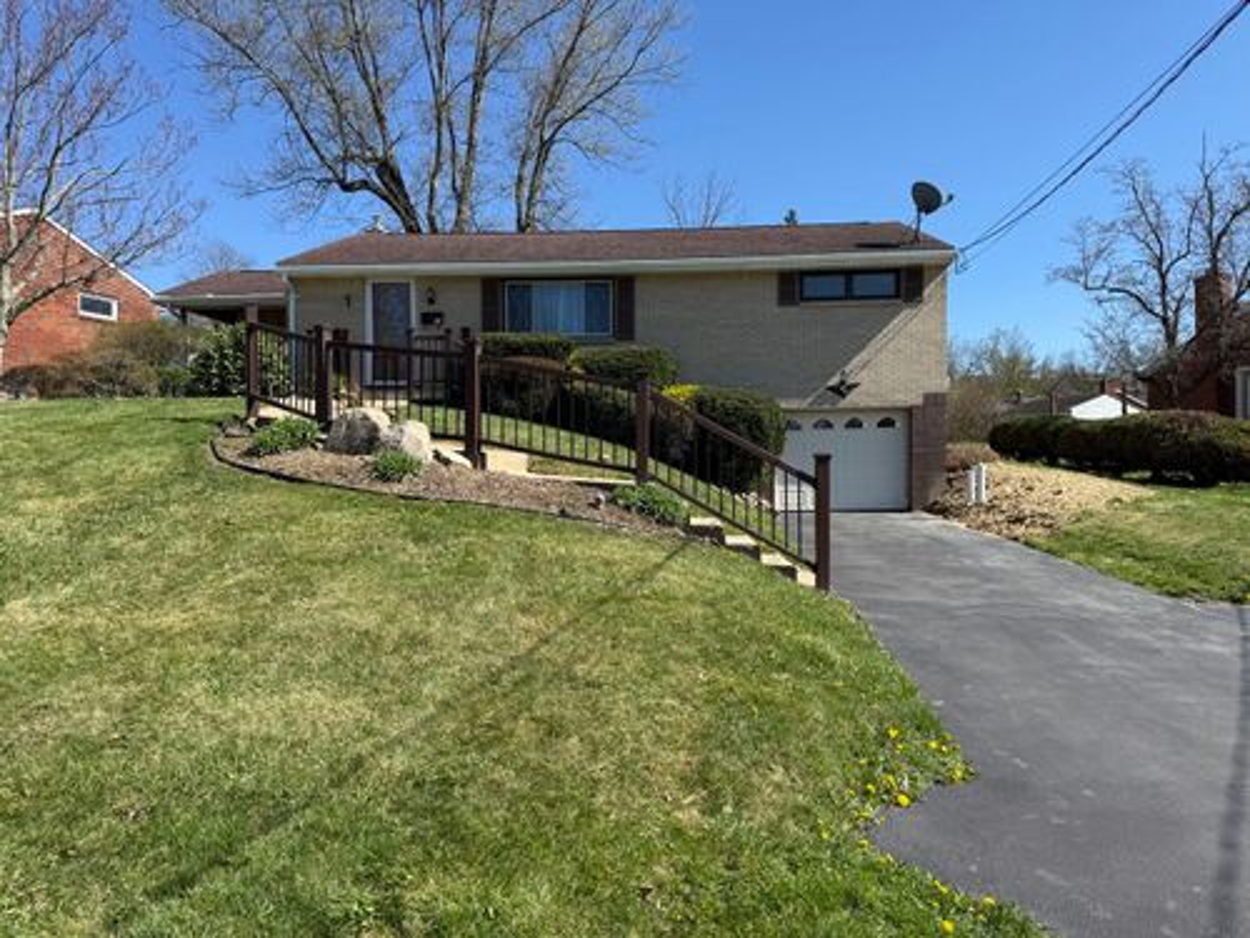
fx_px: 867
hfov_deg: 71.6
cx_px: 625
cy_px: 469
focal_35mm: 24
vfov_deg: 56.8
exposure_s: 1/3145
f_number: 1.78
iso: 80
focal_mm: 6.76
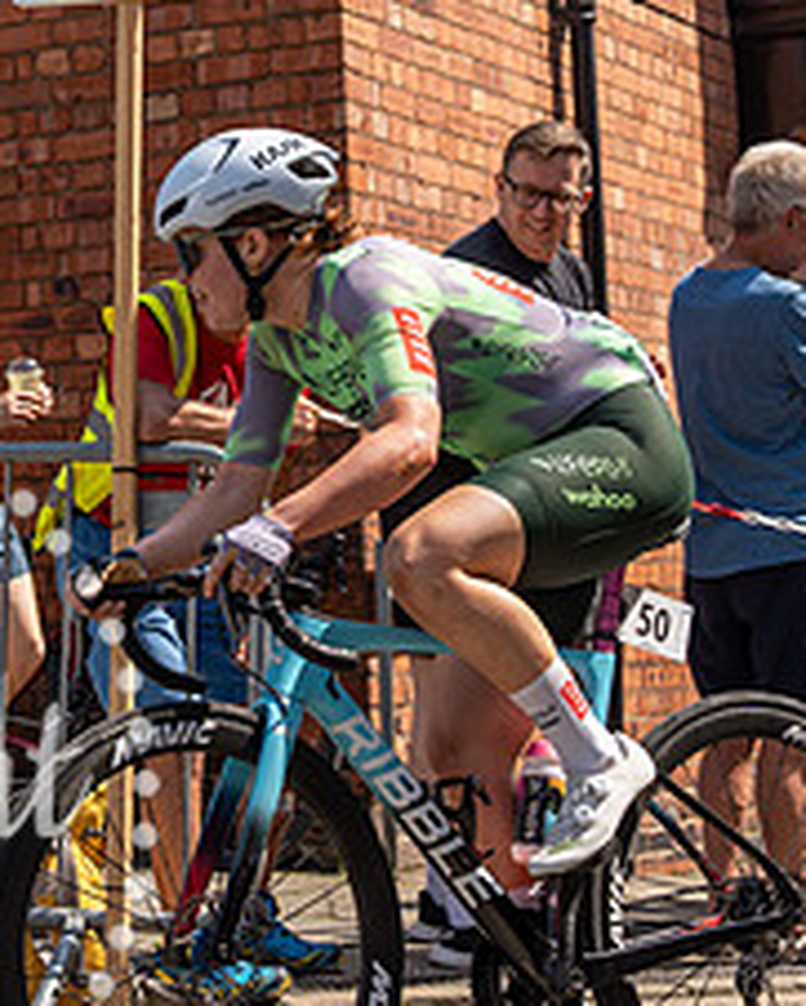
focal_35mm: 105
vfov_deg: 18.3
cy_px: 456
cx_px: 226
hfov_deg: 14.6
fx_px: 3129
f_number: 3.5
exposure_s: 1/2500
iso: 160
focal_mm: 35
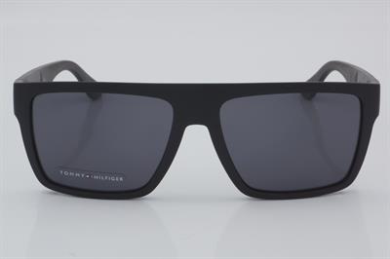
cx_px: 195
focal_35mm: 82
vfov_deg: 16.5
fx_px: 893
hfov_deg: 24.6
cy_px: 130
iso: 100
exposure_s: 1/4
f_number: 32
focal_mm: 55
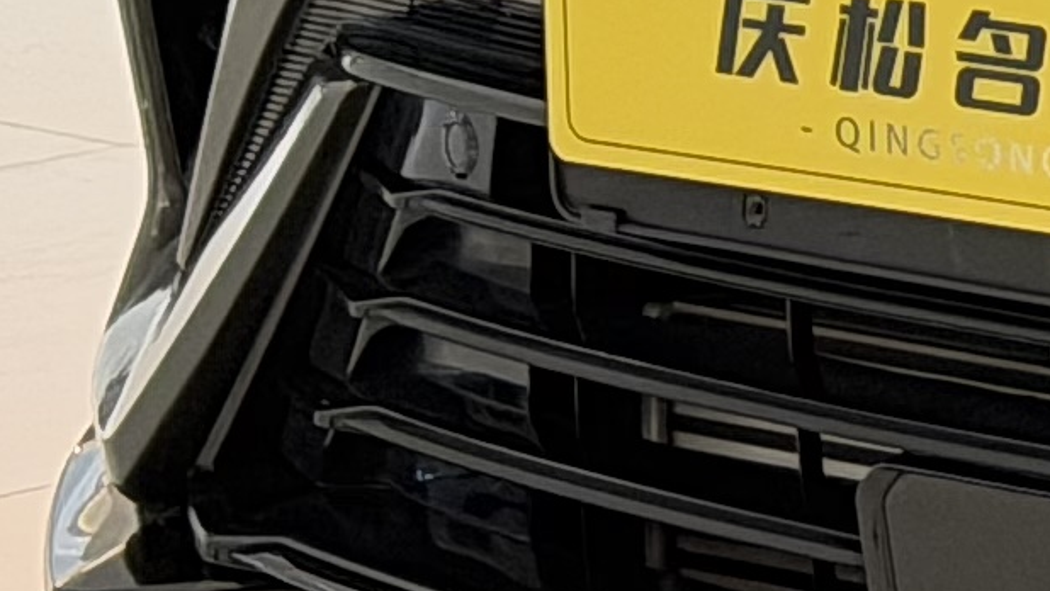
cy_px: -785
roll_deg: -0.1
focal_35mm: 341
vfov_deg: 3.5
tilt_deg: -6.6
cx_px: 3164
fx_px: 9497
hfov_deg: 5.9
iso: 320
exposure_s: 1/40
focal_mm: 6.76
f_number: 1.78
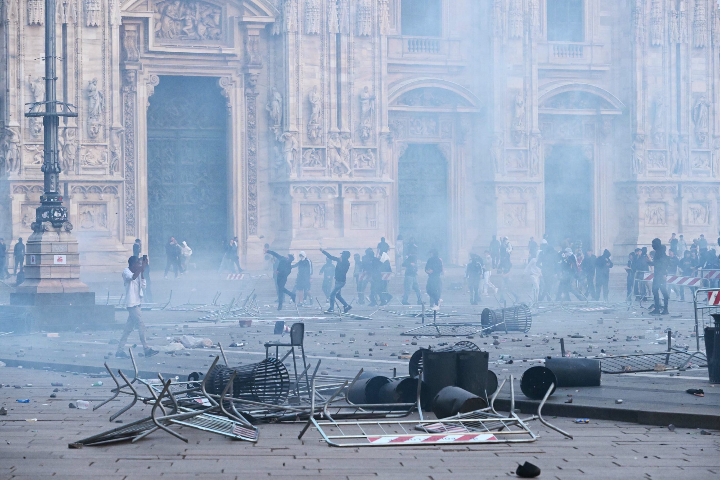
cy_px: 240
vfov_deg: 11.4
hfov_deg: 17.1
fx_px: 2400
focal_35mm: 120
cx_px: 360
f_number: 4.5
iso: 6400
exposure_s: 1/320
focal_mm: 120
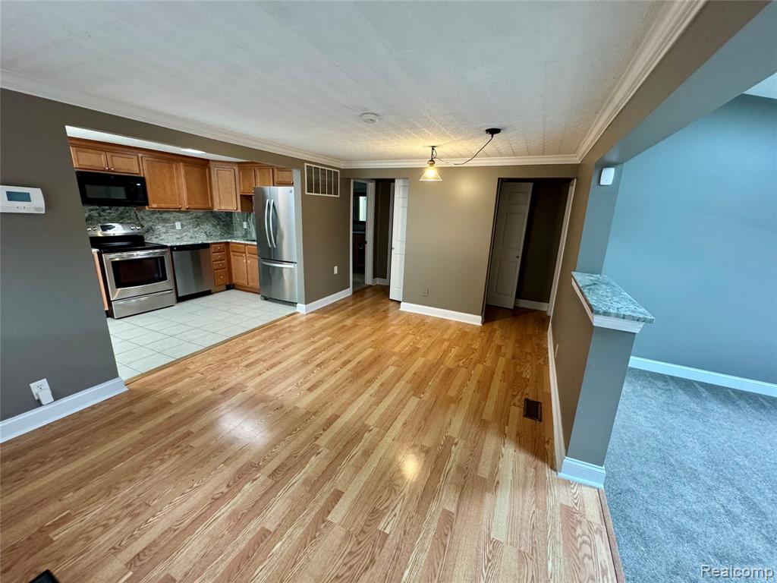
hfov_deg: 102.1
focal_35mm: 14
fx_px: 314
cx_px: 388
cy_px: 292
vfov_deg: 85.7
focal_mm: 2.22
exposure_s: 1/60
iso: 400
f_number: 2.2
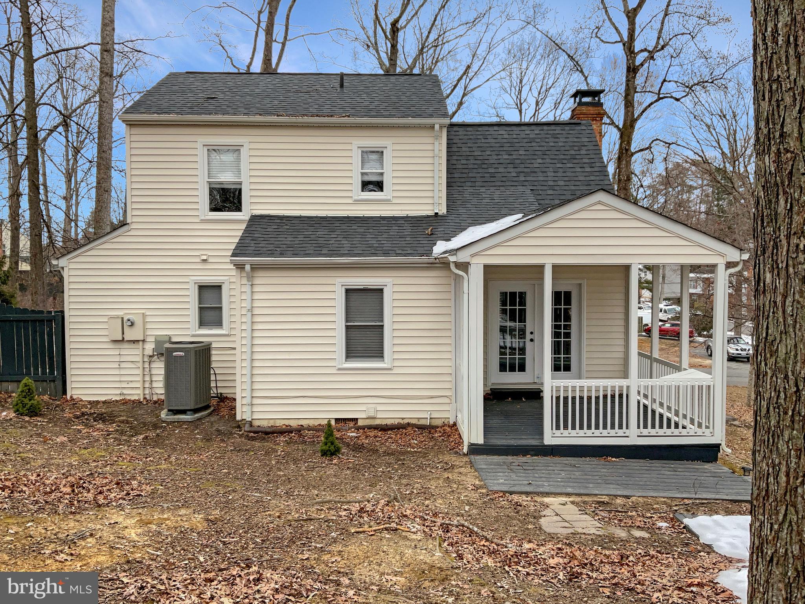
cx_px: 402
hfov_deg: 61.7
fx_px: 674
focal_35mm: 29
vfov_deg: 48.2
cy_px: 302
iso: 16
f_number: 1.8
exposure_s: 1/159
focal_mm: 3
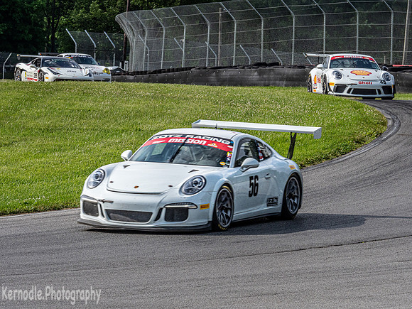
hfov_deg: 6.4
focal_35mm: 310
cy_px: 149
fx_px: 3691
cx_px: 213
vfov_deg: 4.8
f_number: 13
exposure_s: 1/500
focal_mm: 150
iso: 400
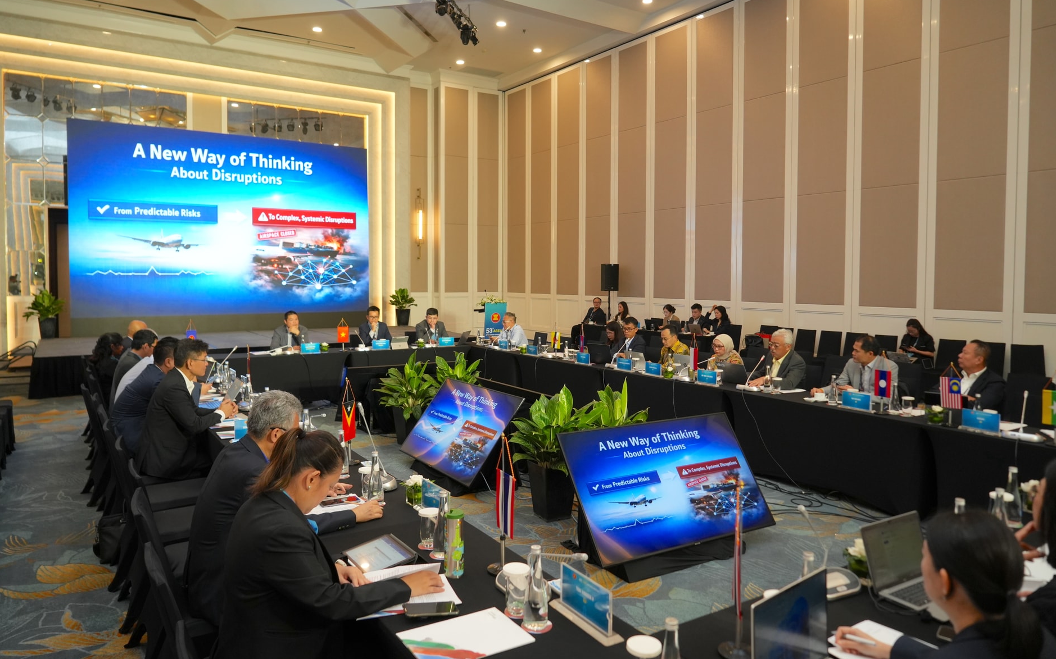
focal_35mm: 25
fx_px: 719
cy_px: 315
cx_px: 529
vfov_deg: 49.3
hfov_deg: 72.6
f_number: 4
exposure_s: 1/160
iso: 1250
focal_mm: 24
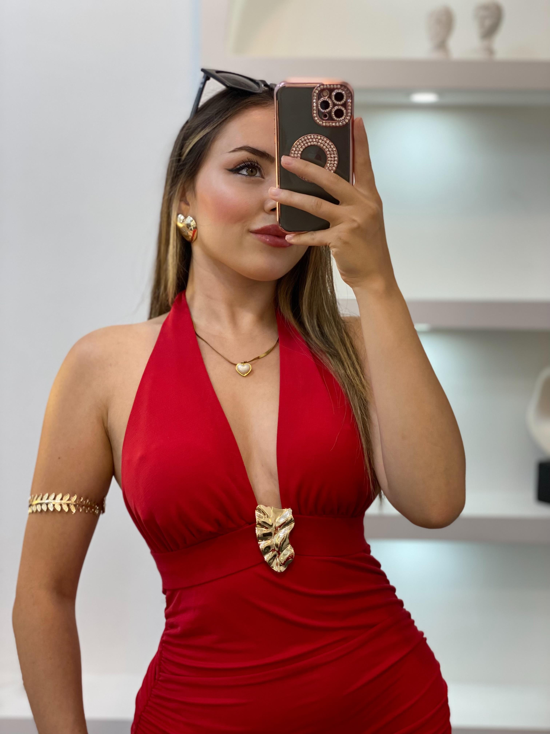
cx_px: 275
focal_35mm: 52
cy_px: 367
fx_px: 1102
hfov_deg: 28.0
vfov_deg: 36.8
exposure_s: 1/100
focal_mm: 6
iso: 125
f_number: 2
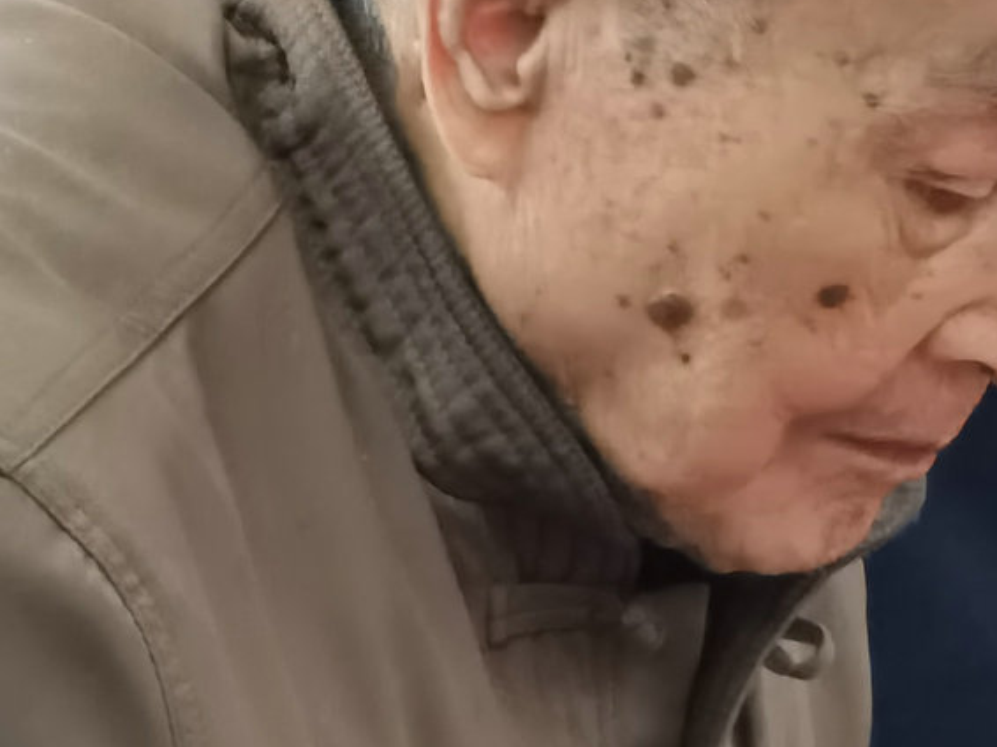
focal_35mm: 761
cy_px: 469
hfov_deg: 2.6
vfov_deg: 2.0
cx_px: 986
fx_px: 21909
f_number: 4.4
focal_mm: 28.21
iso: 400
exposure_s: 1/50
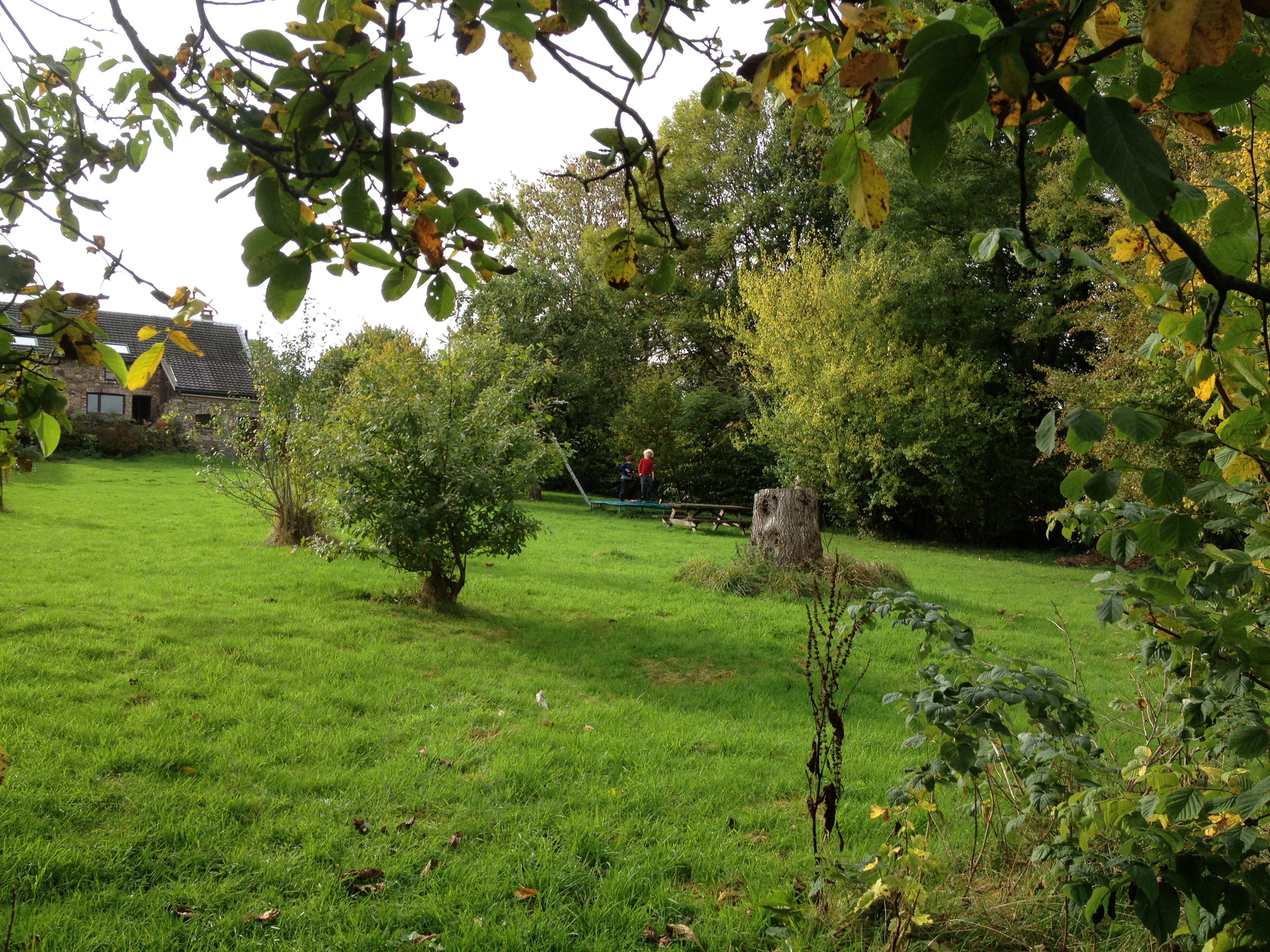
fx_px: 1284
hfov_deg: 52.6
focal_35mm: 35
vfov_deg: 40.7
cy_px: 476
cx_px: 635
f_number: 2.4
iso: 64
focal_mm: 4.28
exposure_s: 1/497
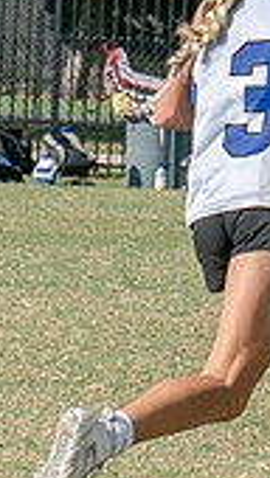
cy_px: 244
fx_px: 8870
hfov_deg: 1.7
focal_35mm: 699
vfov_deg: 3.1
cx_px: 726
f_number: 5.6
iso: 250
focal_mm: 70
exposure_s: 1/1000
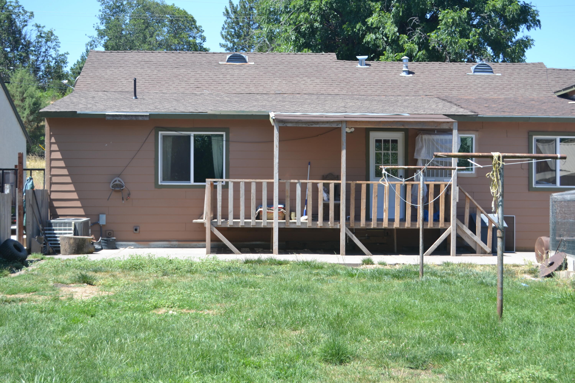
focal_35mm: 52
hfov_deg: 37.9
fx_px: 838
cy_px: 192
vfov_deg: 25.8
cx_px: 288
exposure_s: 1/160
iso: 100
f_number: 6.3
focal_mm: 35
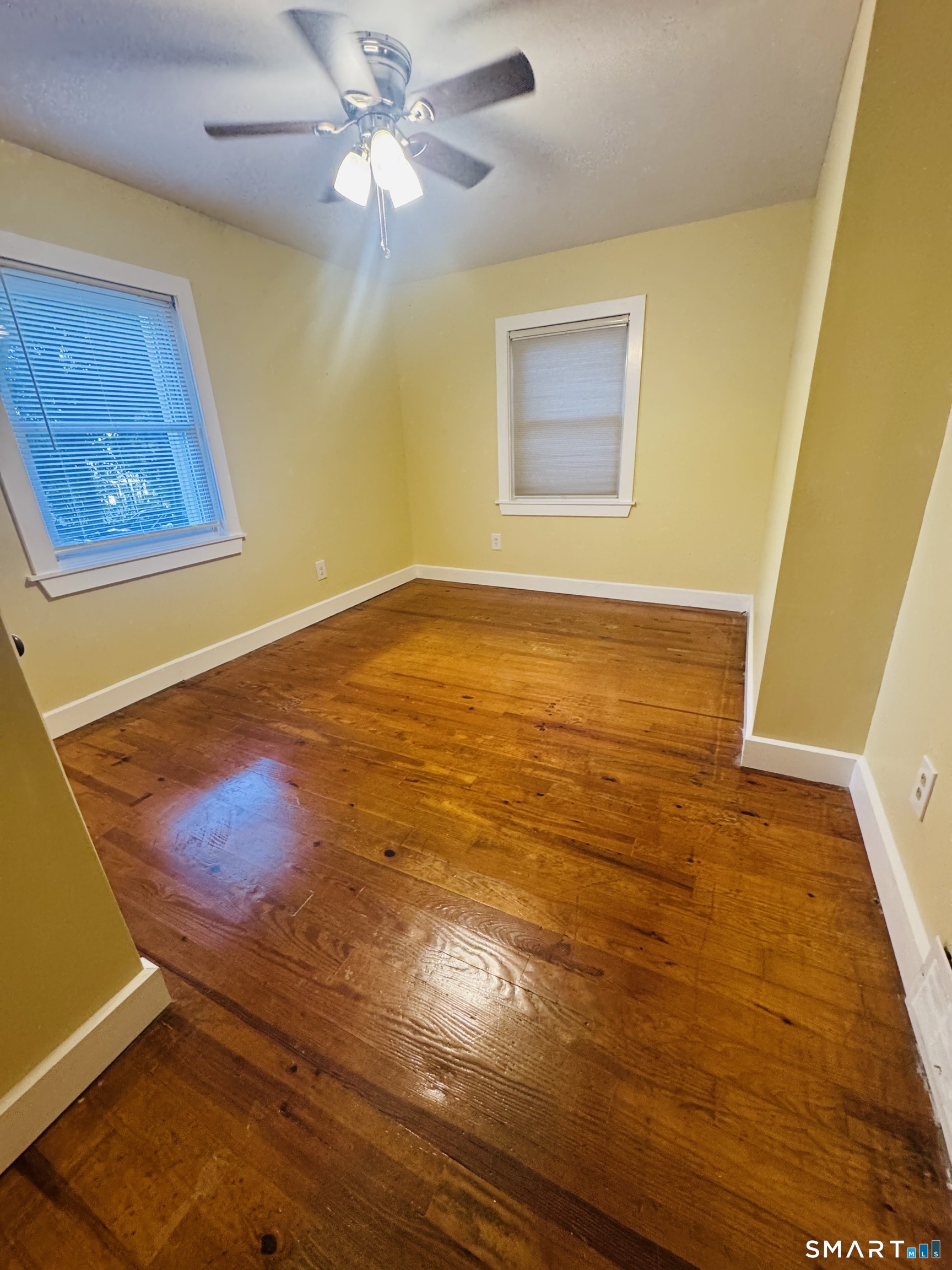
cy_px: 635
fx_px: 513
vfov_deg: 102.1
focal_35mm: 14
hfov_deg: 85.7
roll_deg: +2.8
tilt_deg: -20.1
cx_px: 476
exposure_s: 1/60
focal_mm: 2.22
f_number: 2.2
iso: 400
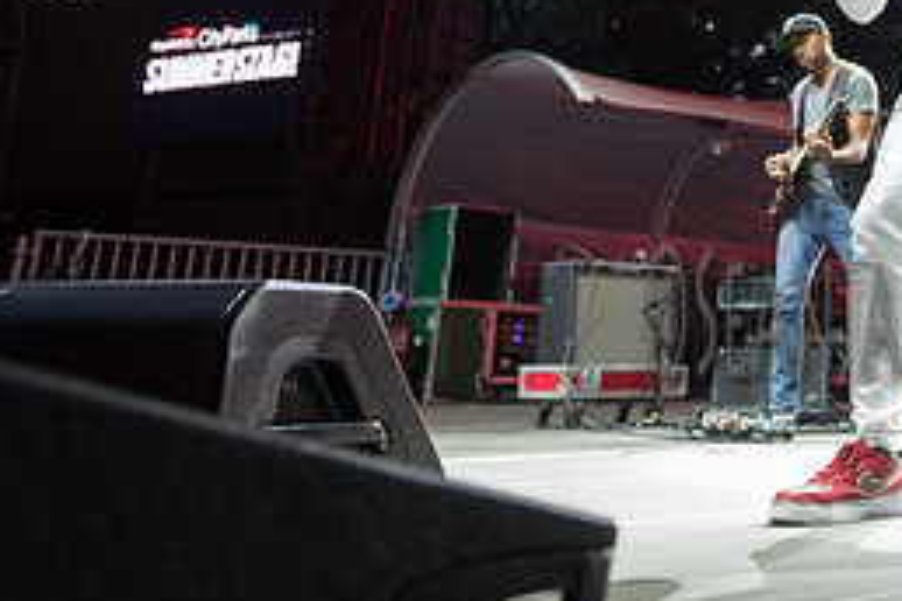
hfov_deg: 33.0
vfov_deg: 23.9
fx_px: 1353
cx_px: 951
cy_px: -12
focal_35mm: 54
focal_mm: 24
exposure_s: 1/400
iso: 2000
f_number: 3.5
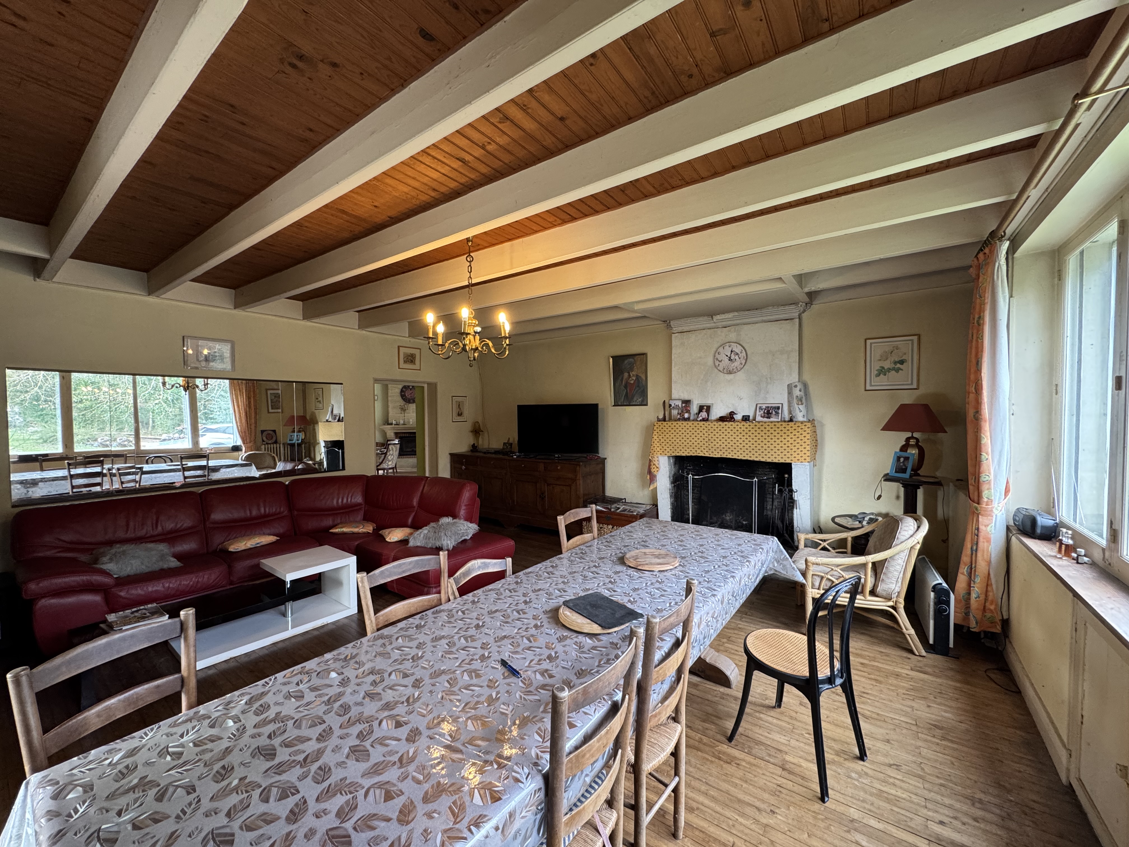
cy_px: 424
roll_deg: +0.8
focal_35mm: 14
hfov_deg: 102.1
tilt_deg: -1.2
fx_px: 457
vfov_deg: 85.7
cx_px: 564
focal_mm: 2.22
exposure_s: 1/50
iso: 200
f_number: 2.2
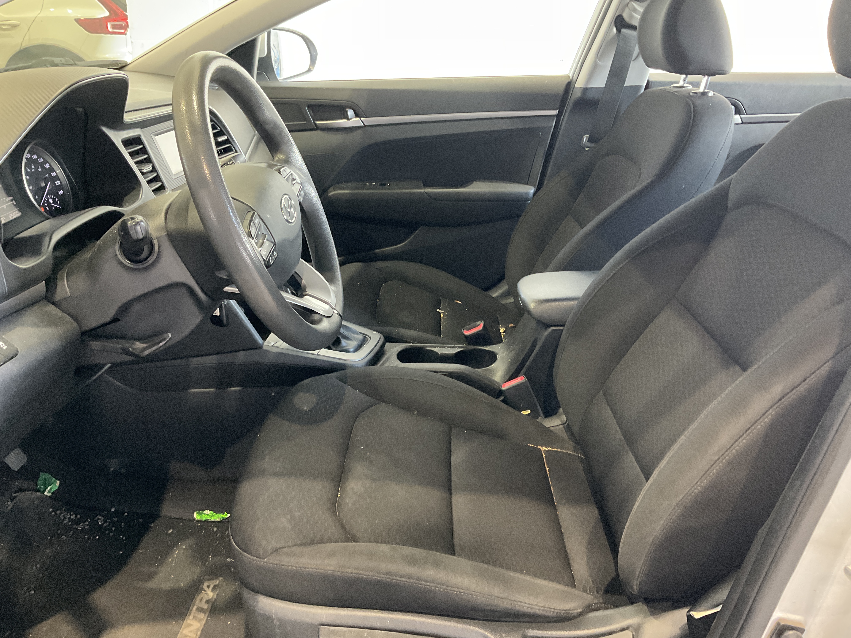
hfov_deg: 61.7
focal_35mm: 29
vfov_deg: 48.2
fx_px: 713
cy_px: 319
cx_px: 426
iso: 320
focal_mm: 3
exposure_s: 1/50
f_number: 1.8
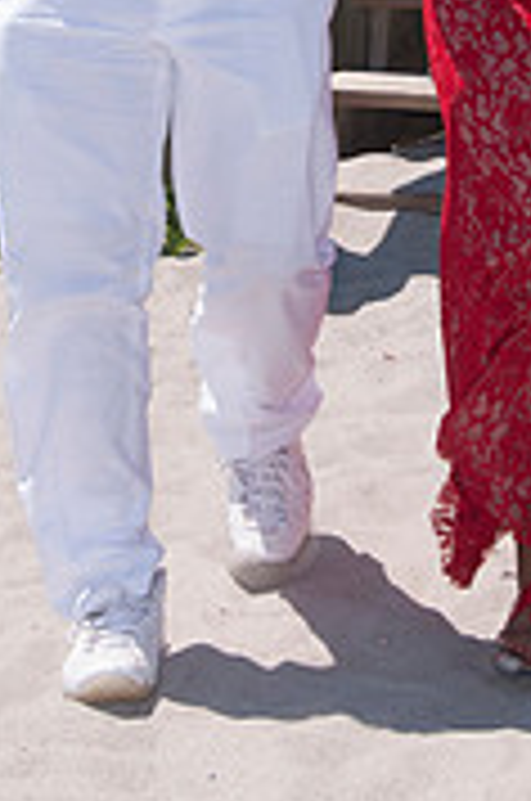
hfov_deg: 8.2
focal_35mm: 167
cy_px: -81
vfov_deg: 12.1
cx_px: 412
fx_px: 3709
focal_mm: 44
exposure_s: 1/250
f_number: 11
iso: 100
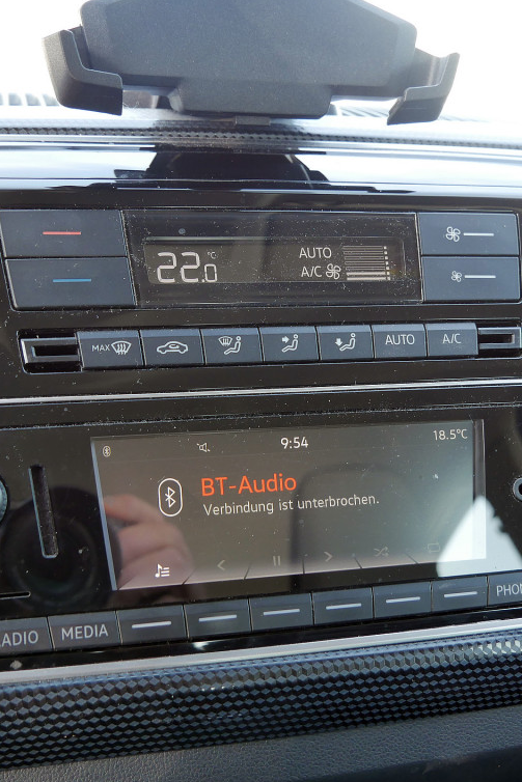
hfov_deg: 28.1
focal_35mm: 48
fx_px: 1043
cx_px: 290
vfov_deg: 41.1
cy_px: 394
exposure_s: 1/60
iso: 250
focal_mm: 17
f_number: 3.8
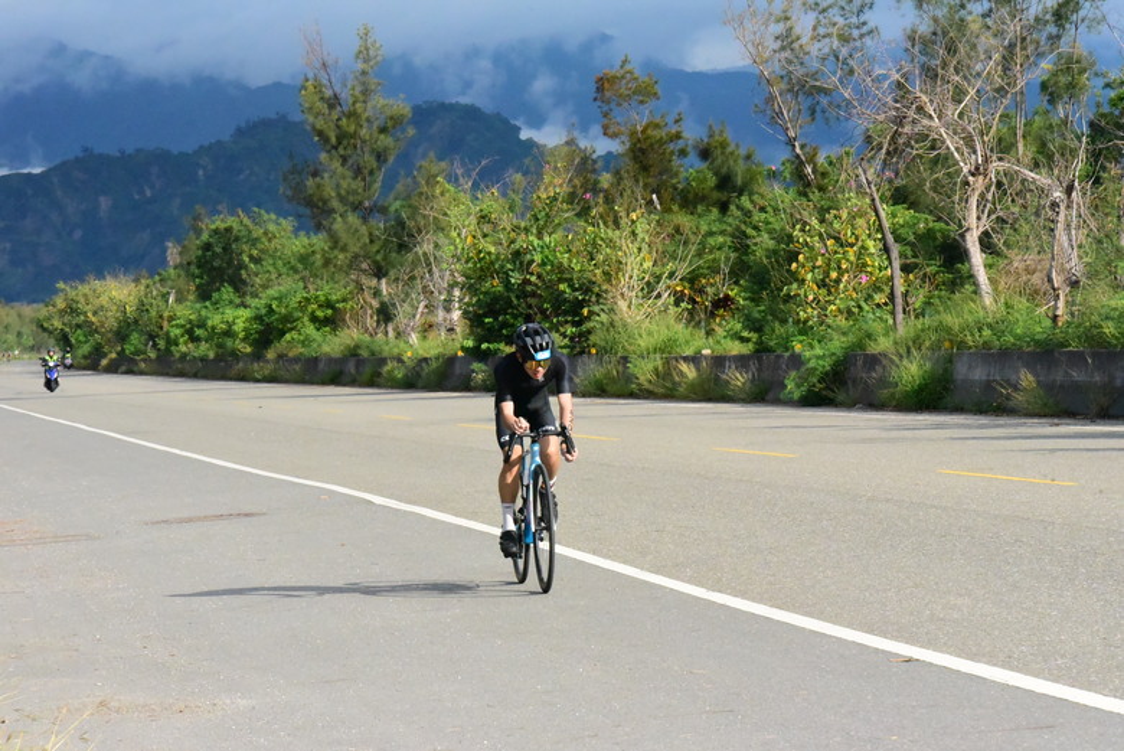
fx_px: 4530
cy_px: 376
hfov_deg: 14.1
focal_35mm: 145
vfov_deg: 9.5
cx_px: 562
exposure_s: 1/4000
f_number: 22
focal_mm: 145
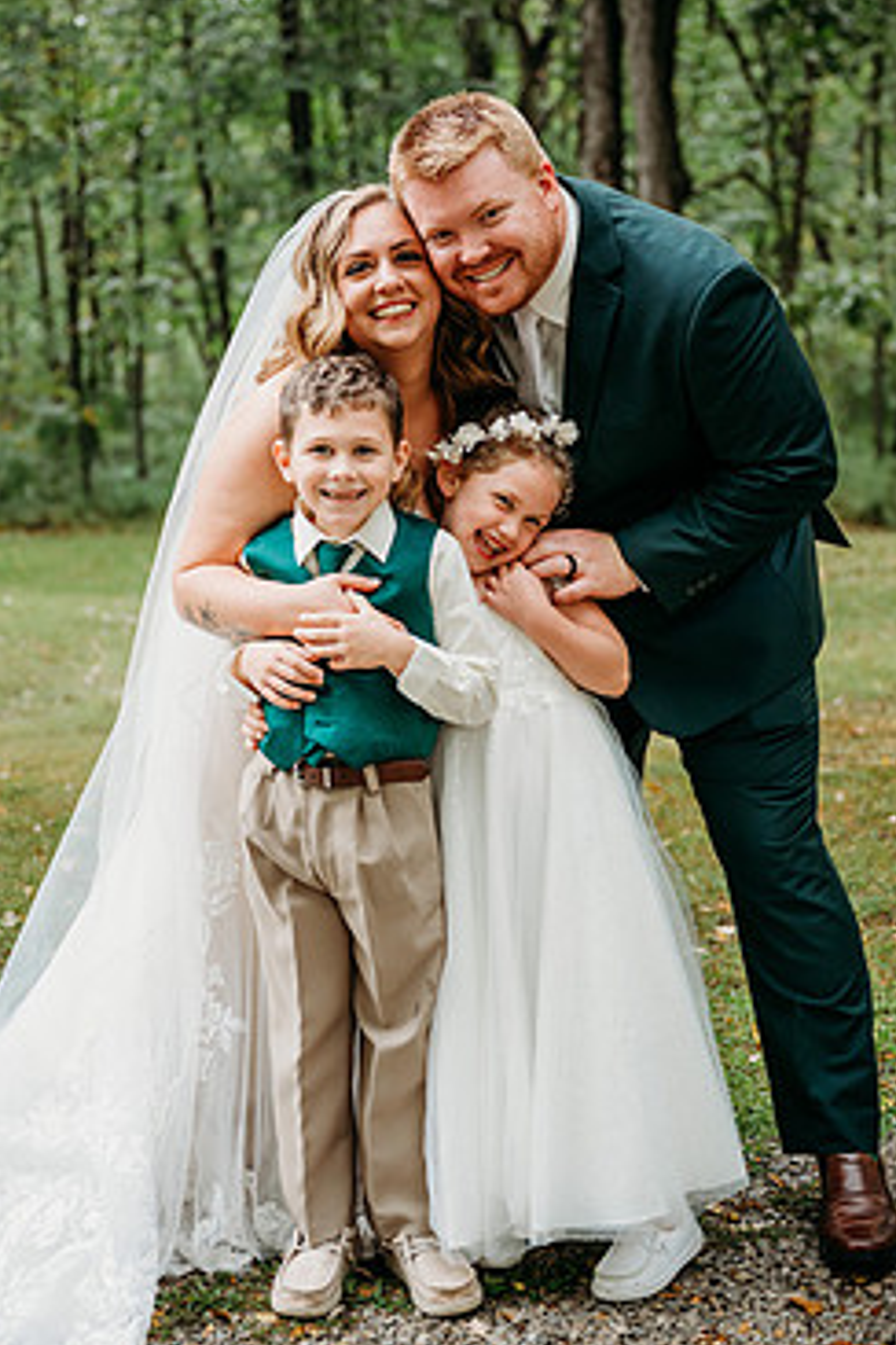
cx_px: 459
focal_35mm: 64
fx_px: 2389
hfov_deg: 21.2
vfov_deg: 31.4
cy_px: 581
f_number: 2.8
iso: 200
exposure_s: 1/400
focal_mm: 52
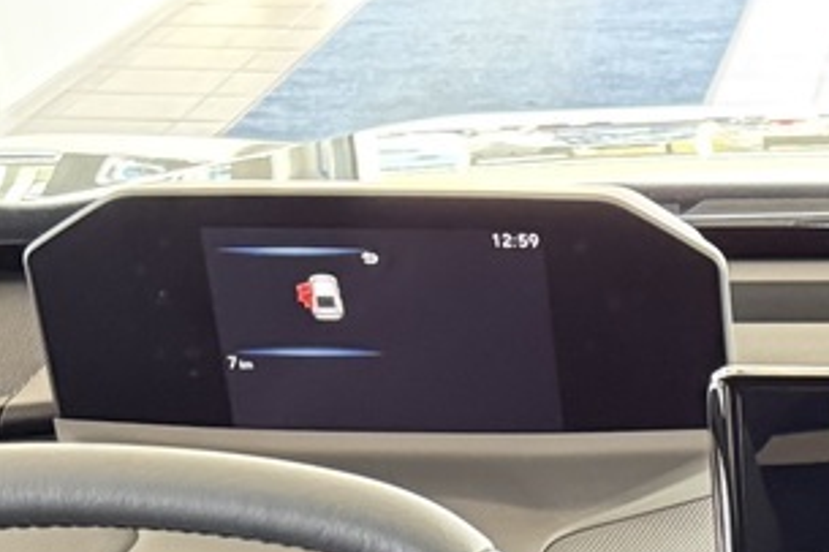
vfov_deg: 10.1
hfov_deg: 16.2
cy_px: 1322
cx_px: 1163
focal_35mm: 118
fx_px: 2716
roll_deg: -1.8
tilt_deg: -32.5
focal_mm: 6.76
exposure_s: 1/60
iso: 500
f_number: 1.78
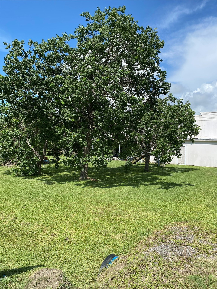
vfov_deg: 67.3
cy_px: 144
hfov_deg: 53.1
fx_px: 217
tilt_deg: +2.3
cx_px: 108
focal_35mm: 26
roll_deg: +0.5
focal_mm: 4.25
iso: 32
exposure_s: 1/2688
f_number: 1.8
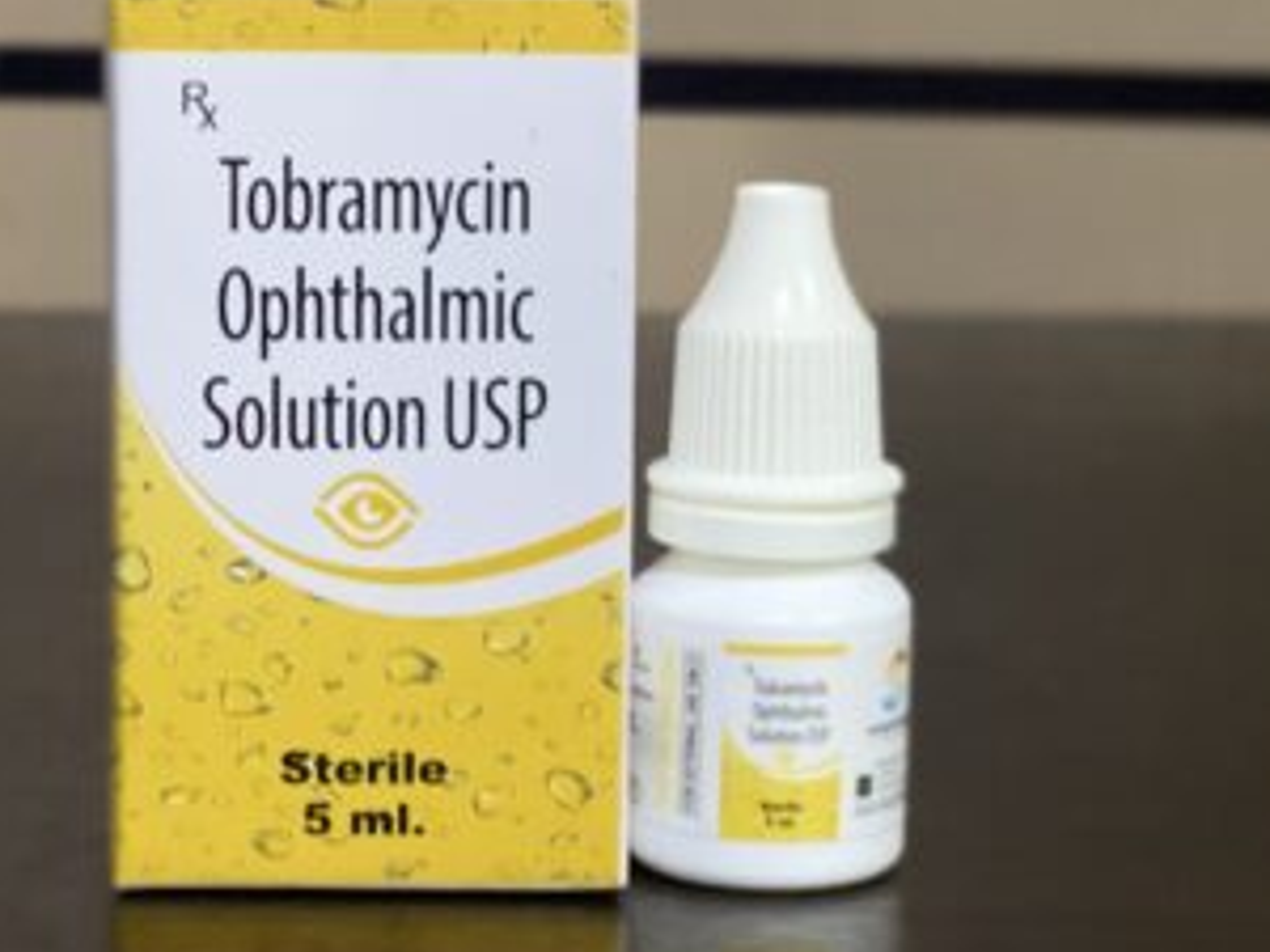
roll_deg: -0.3
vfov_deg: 14.2
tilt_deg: -7.7
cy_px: 436
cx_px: 500
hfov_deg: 18.9
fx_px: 3816
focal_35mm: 104
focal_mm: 6
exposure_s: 1/33
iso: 320
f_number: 2
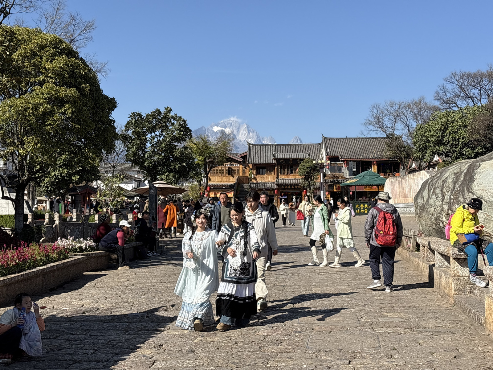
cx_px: 246
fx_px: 741
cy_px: 185
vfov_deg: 28.0
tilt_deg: +1.8
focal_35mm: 52
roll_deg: +0.2
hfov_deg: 36.8
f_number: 1.6
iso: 32
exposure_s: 1/2994
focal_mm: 5.96
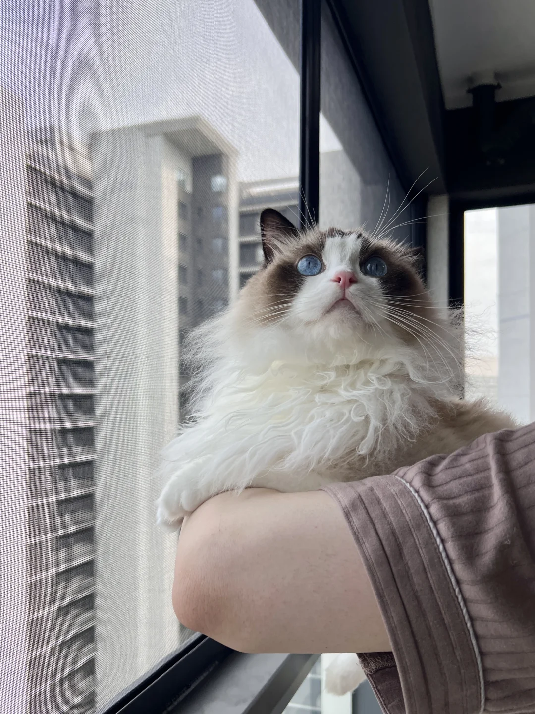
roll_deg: +2.9
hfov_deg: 53.1
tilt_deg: +1.2
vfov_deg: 67.3
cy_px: 357
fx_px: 536
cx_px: 268
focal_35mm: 26
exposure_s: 1/846
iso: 50
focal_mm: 5.7
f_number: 1.5
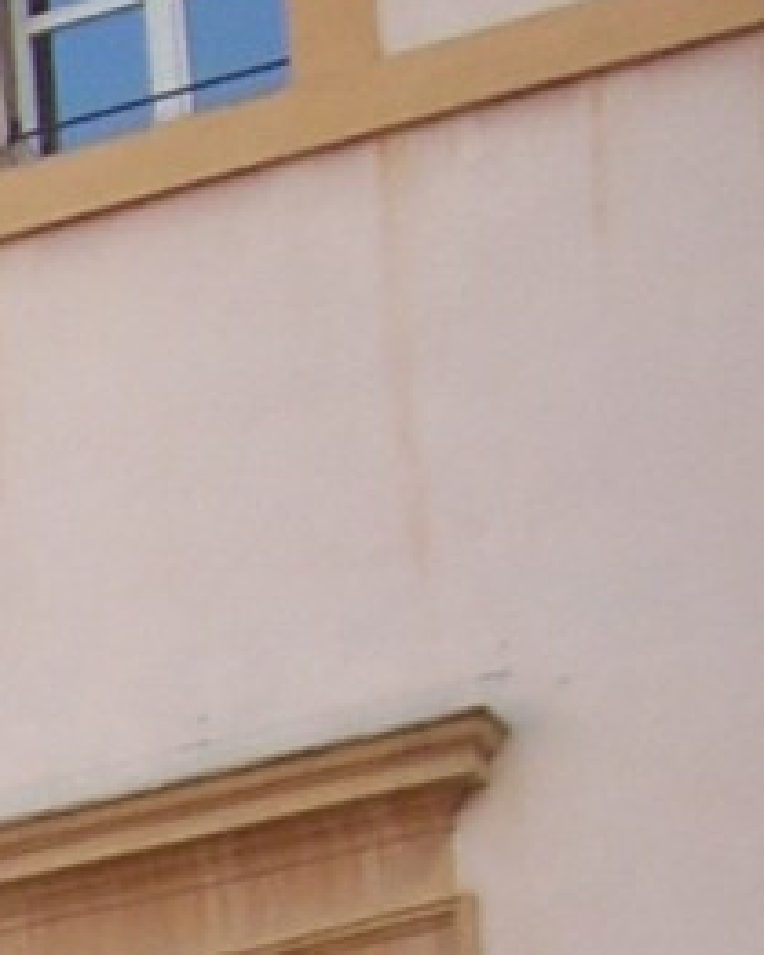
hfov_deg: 5.9
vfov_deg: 7.3
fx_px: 7005
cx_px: -1382
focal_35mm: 248
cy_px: 2294
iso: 64
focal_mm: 6.2
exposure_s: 1/239
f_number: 2.8
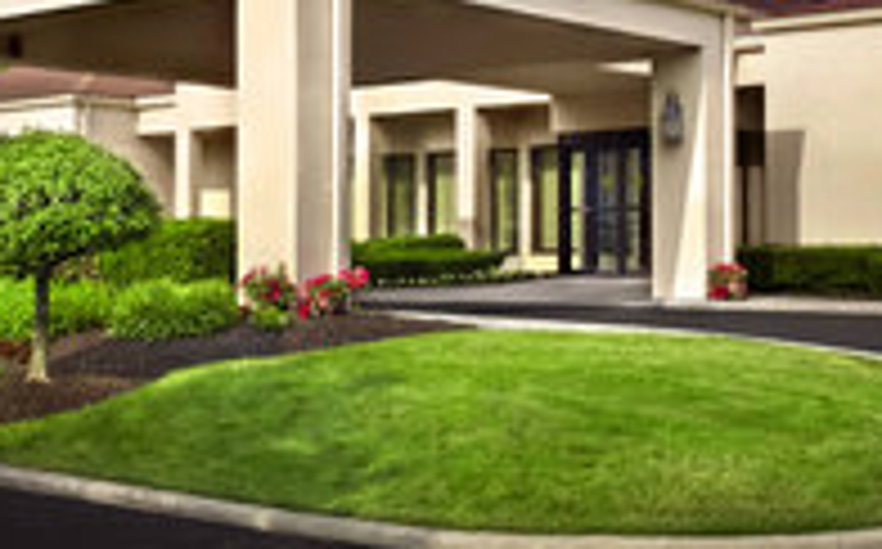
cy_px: 130
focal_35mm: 58
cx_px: 333
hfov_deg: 35.0
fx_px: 1393
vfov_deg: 22.1
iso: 320
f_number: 8
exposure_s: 1/400
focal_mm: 19
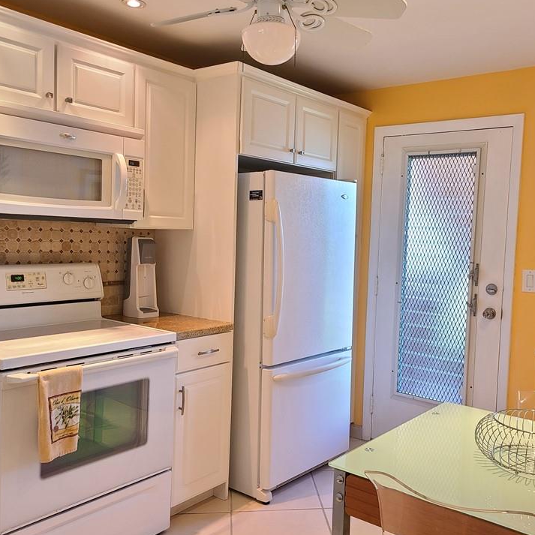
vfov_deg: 49.7
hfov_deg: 49.6
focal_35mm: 33
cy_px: 274
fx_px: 577
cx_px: 305
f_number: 1.8
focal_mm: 5.4
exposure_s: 1/59
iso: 200
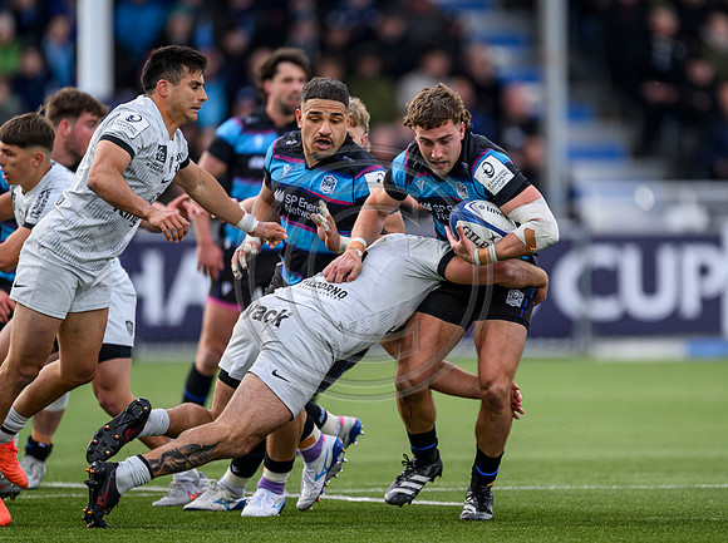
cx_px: 448
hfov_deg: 3.0
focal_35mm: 672
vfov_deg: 2.2
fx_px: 14110
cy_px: 244
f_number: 4
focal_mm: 560
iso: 500
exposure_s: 1/2000
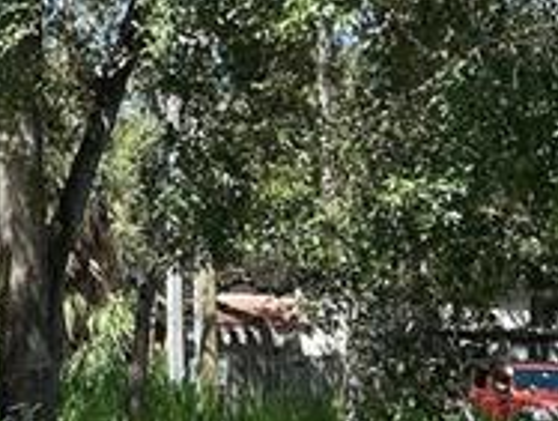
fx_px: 2293
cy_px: -51
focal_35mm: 142
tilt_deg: +10.5
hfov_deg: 13.1
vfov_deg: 10.3
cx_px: -298
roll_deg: -2.3
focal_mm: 5.7
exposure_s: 1/1575
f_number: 1.5
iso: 50
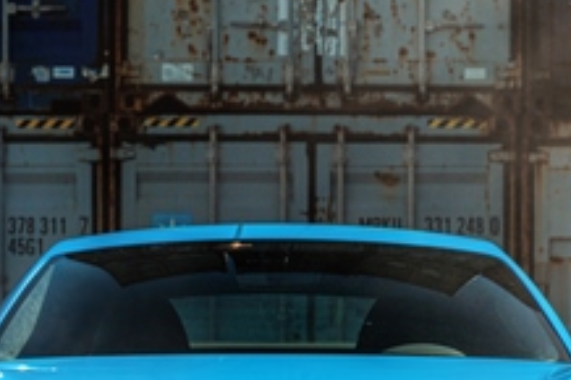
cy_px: 261
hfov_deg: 9.2
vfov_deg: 6.1
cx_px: 296
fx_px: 3566
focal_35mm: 225
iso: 100
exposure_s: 1/400
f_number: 5.6
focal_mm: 70
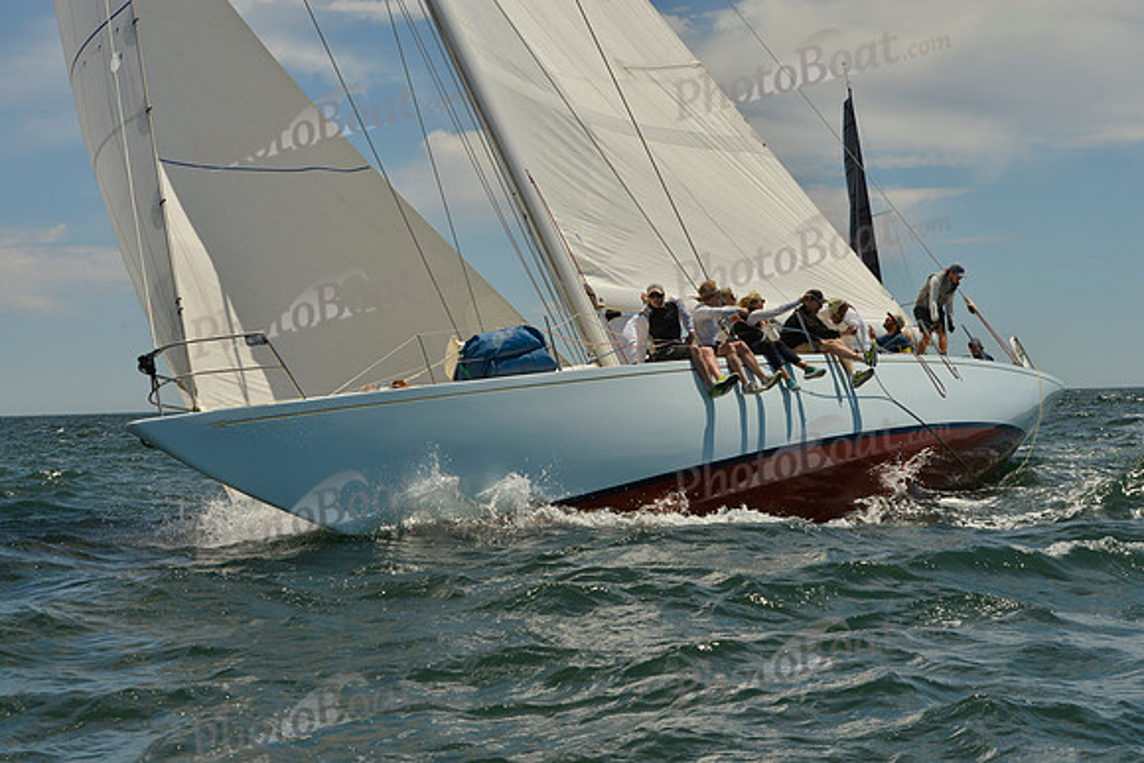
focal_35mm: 70
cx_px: 572
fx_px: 2225
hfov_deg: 28.8
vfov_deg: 19.5
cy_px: 382
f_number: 10
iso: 280
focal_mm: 70
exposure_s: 1/1600
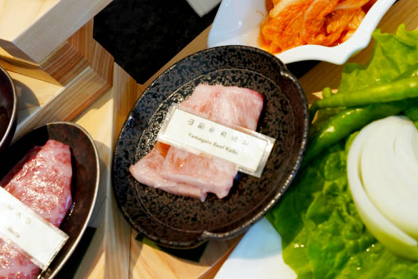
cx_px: 213
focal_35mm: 94
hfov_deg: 21.6
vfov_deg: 14.4
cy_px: 53
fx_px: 1093
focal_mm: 55.1
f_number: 7.1
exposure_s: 1/60
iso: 2000
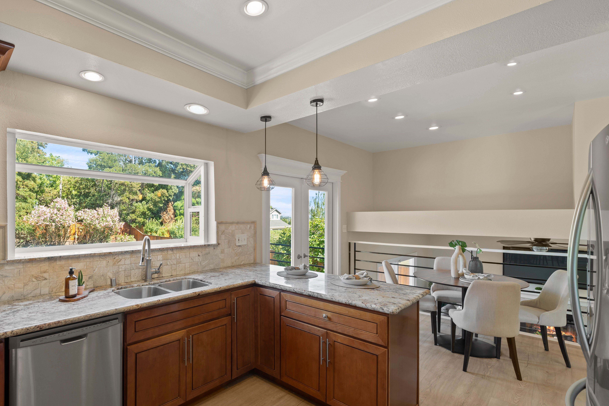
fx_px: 288
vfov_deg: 70.3
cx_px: 234
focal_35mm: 17
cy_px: 220
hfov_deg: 91.6
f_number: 8
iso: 100
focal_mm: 13
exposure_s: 1/2
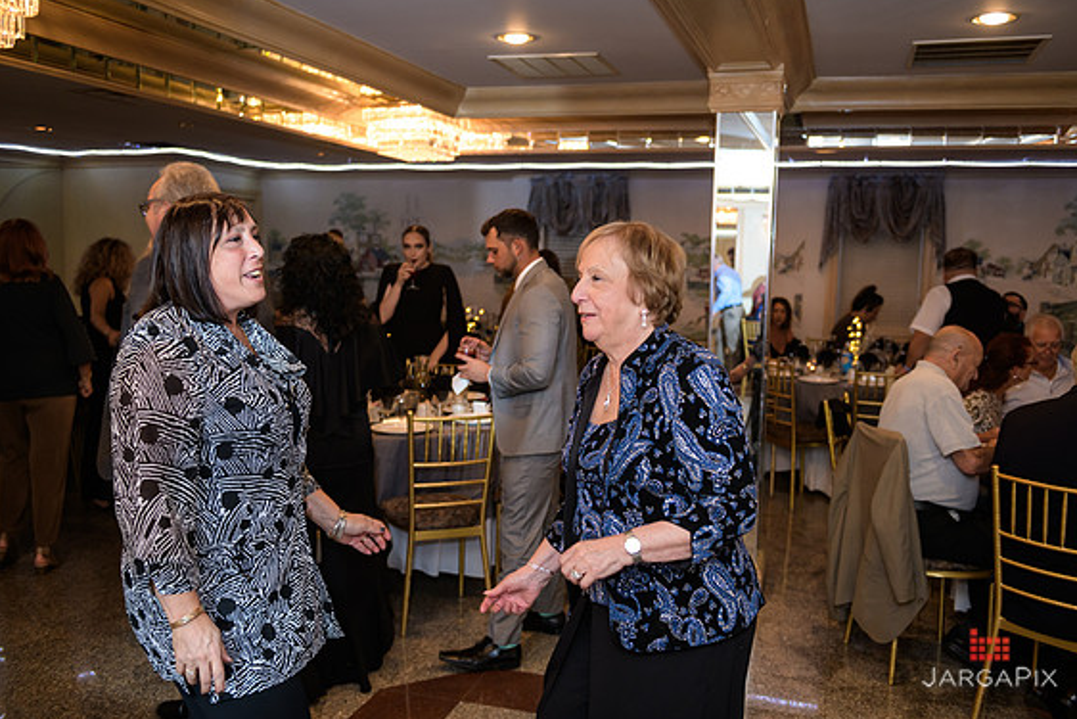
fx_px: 987
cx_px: 550
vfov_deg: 40.0
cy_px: 358
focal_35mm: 33
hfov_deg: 57.2
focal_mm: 32
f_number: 3.2
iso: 800
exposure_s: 1/125
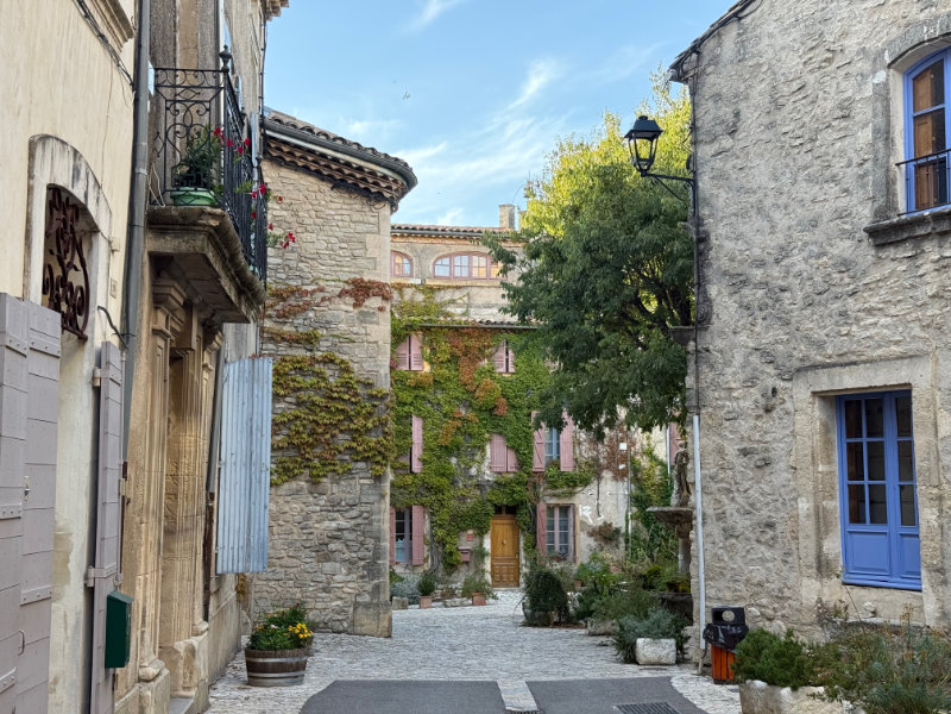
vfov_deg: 30.3
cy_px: 357
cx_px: 476
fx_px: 1319
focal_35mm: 48
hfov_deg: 39.7
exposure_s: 1/254
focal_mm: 6.8
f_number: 1.8
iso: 80
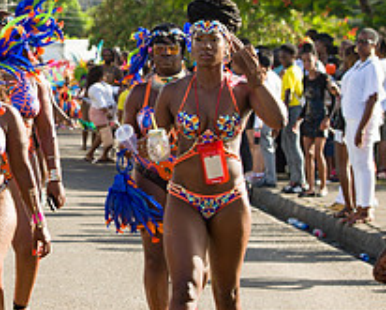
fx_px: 2114
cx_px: -15
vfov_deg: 8.4
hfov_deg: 10.3
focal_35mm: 185
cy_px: 135
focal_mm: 70
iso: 100
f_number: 5.6
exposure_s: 1/200
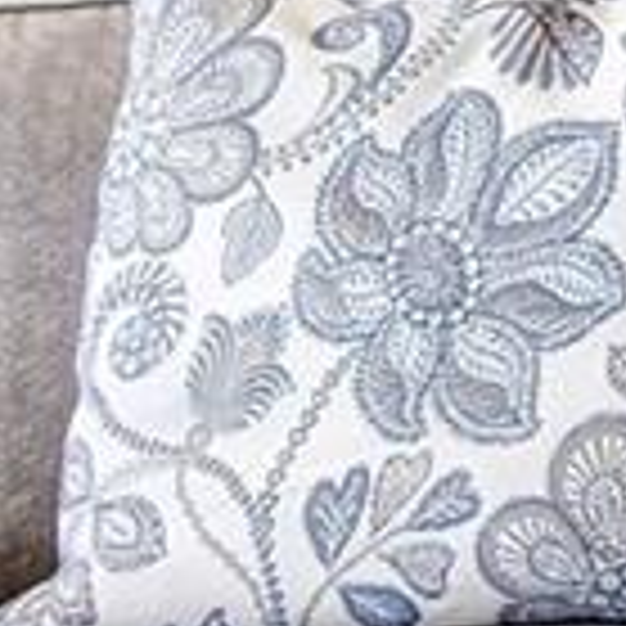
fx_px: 3253
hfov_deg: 7.7
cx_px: 2450
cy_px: -207
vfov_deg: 10.7
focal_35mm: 159
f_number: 8
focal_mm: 16
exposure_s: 1/10
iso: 400
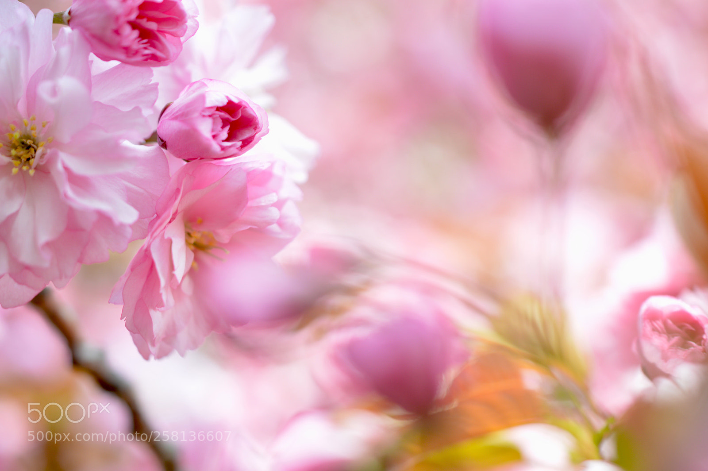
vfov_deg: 22.6
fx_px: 1179
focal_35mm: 60
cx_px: 354
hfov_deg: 33.4
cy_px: 236
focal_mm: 40
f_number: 3.2
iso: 100
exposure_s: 1/250
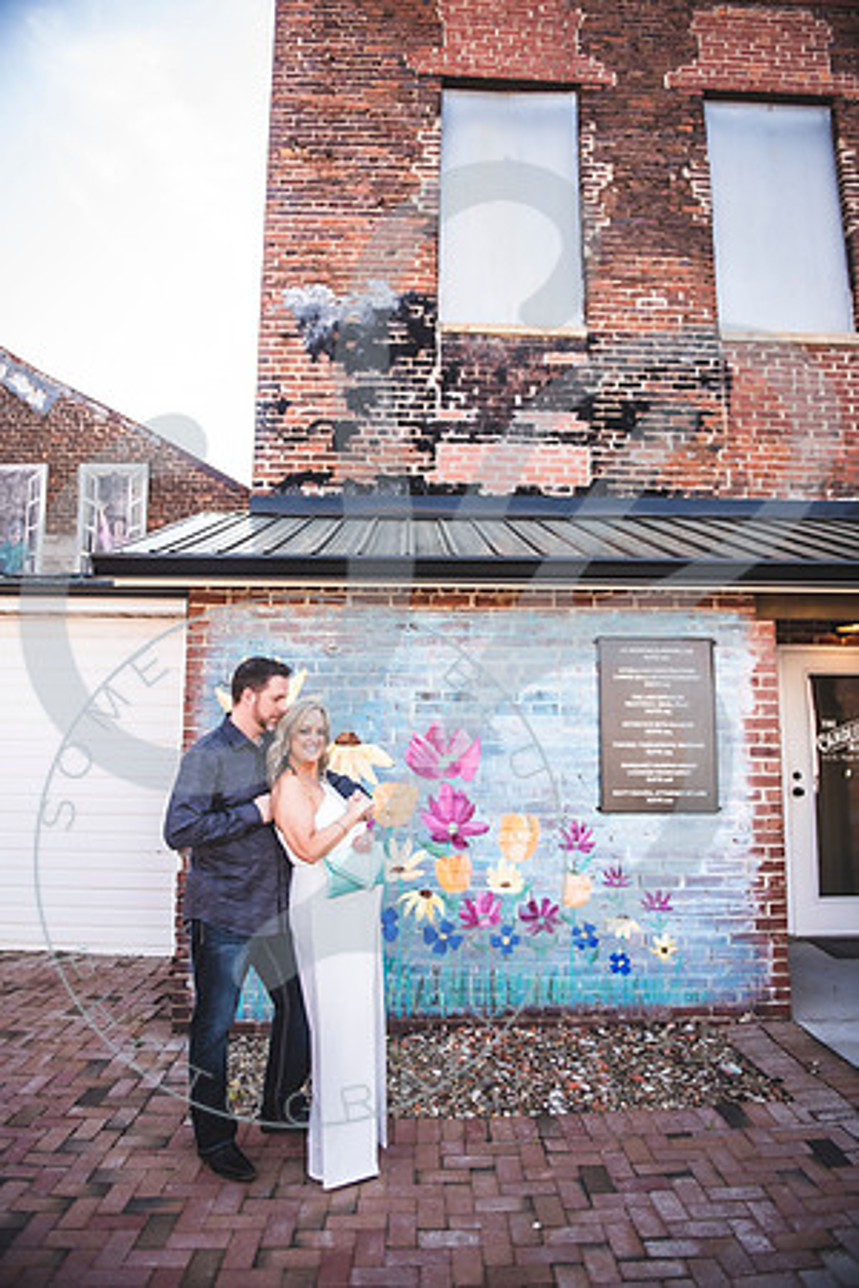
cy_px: 644
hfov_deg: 53.1
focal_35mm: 24
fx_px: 859
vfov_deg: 73.7
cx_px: 430
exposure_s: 1/400
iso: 100
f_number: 2.8
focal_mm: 24
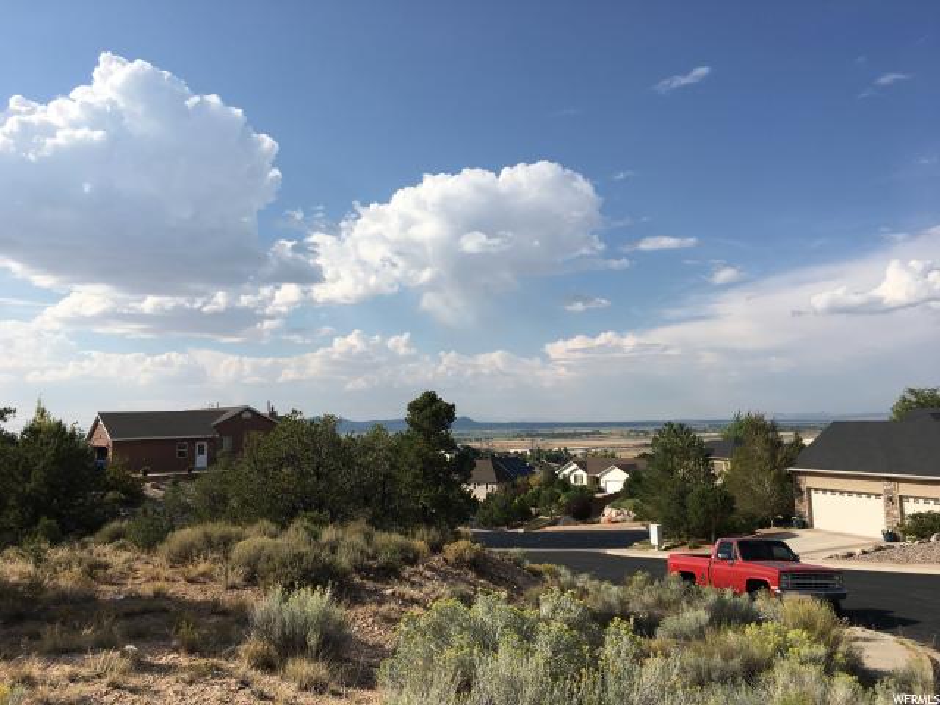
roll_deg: +1.0
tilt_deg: +3.7
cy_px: 352
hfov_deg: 61.7
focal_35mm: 29
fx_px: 787
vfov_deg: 48.2
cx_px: 470
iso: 25
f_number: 2.2
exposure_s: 1/2331
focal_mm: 4.15
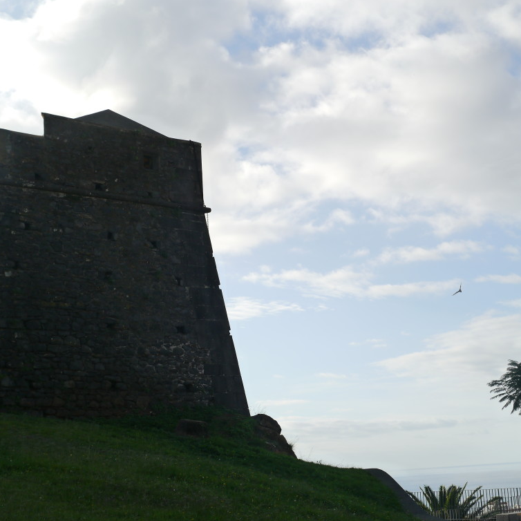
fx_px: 1022
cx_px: 337
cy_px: 263
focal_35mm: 60
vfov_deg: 28.6
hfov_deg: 28.5
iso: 160
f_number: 5
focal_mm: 25
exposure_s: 1/1600
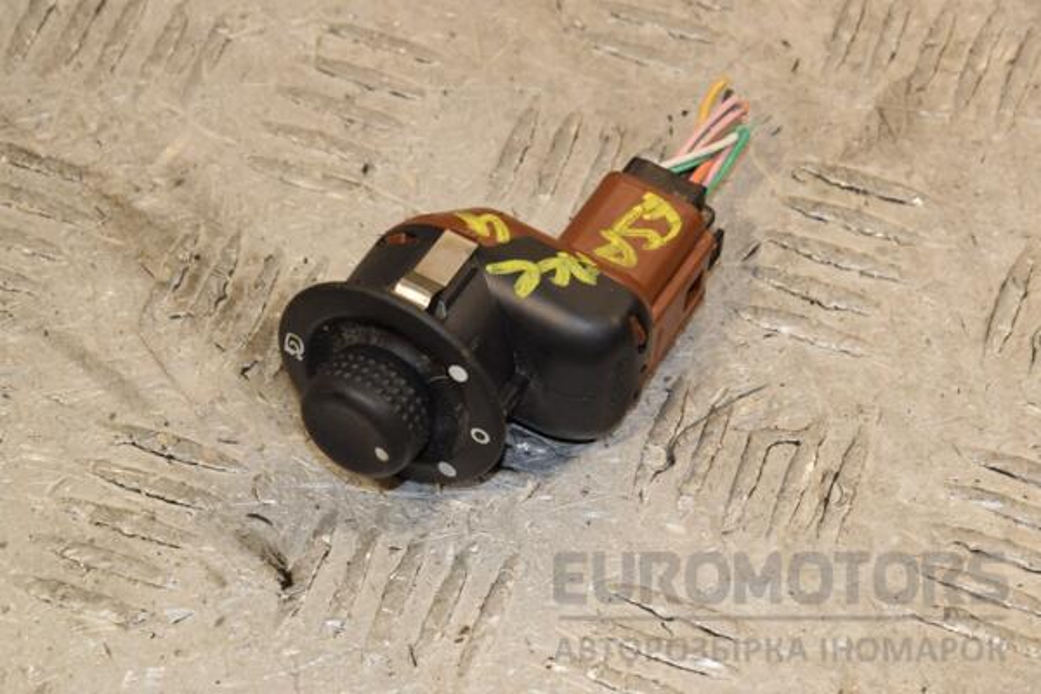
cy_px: 347
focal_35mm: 158
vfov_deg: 8.7
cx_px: 520
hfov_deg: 13.0
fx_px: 4554
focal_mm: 105
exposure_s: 1/100
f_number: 10
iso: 800
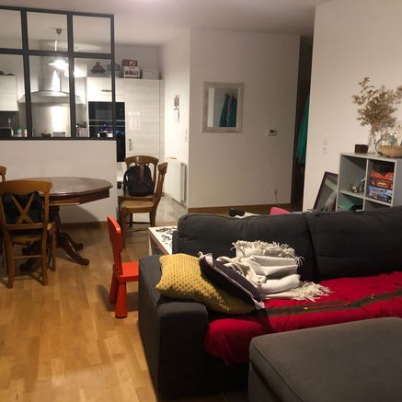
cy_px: 205
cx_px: 189
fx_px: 447
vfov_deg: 48.4
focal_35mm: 34
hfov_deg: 48.4
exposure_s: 1/4
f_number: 1.8
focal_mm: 3.99
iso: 100
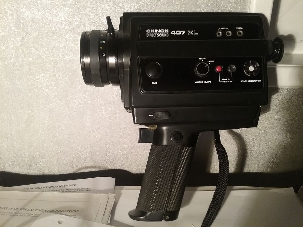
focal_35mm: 31
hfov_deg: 58.4
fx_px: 271
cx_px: 152
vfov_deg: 45.4
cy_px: 114
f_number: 2.2
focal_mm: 3.3
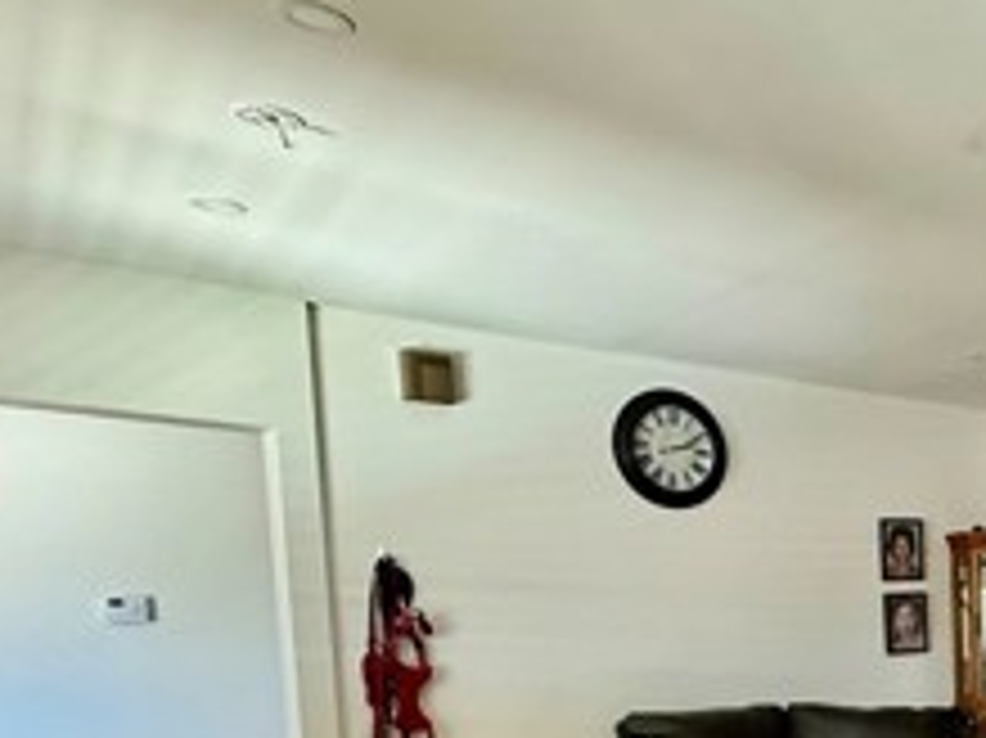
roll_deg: +0.5
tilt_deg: -5.4
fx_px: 1167
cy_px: 747
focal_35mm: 41
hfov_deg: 37.2
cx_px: 1121
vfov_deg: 32.2
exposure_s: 1/60
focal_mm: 2.22
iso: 400
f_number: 2.2
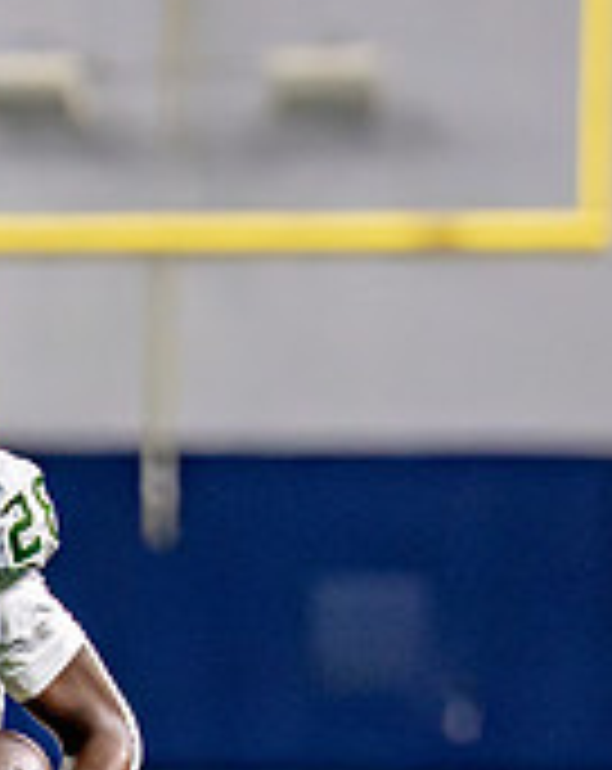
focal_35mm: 996
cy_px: 948
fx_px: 22631
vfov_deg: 1.9
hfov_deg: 1.5
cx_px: -257
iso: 5000
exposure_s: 1/2000
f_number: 2.8
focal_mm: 185
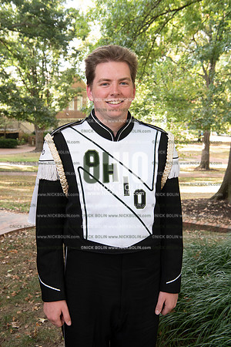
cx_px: 116
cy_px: 174
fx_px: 443
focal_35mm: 46
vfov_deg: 42.7
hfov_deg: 29.2
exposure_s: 1/100
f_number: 8
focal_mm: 46
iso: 800
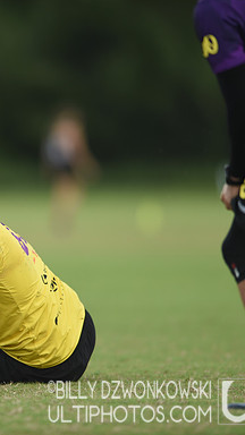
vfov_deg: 3.4
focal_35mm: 633
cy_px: 218
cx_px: -25
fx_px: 7311
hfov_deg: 1.9
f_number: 2.8
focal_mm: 400
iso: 160
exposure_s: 1/1250
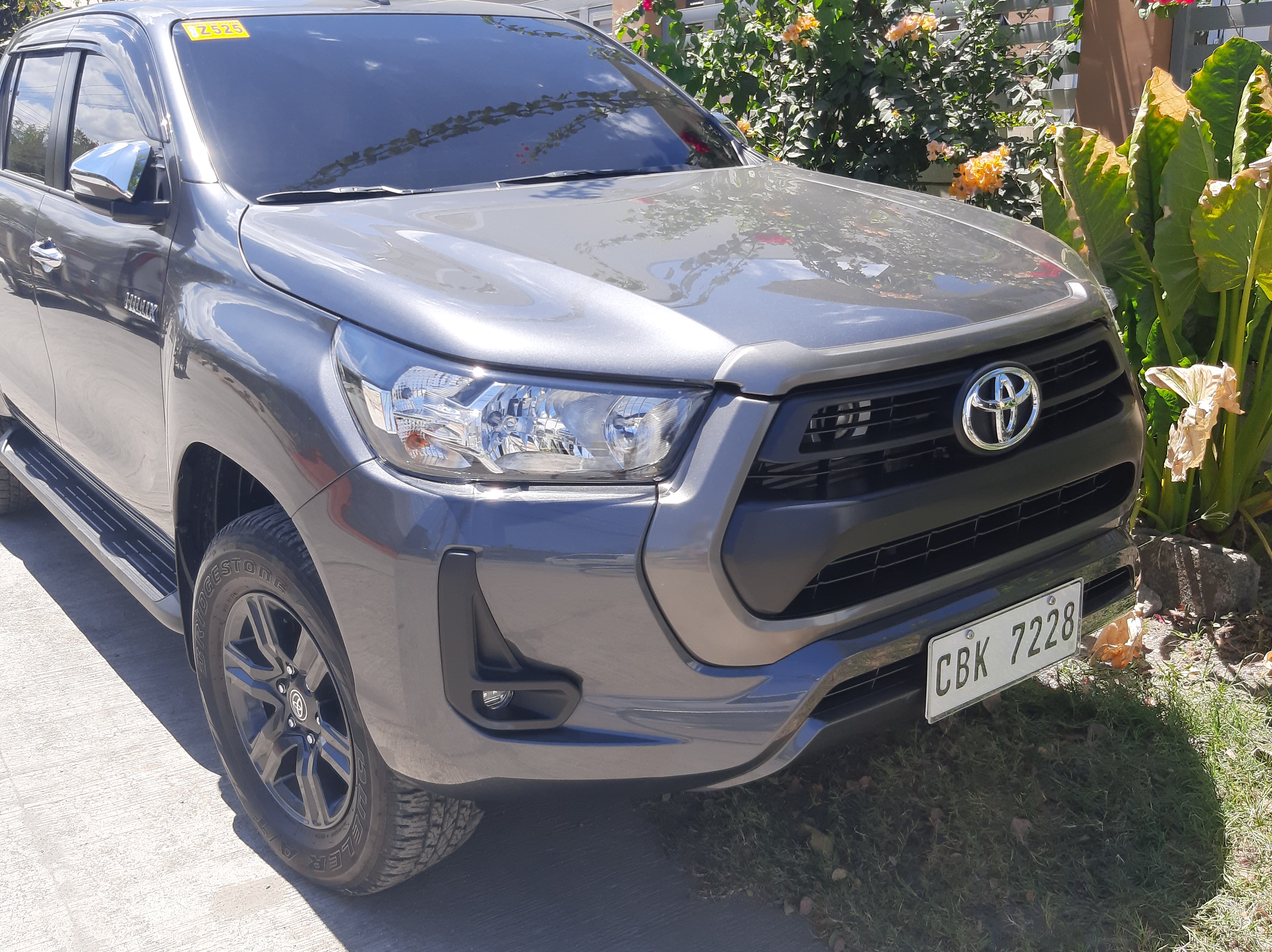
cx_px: 583
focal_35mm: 34
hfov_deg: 53.9
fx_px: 1249
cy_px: 458
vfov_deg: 41.7
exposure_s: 1/655
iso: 40
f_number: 1.7
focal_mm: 3.93
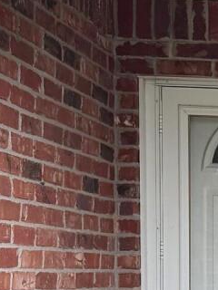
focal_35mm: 150
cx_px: 523
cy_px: 338
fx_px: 1260
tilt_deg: -4.0
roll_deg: -1.7
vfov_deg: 12.9
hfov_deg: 8.9
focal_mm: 6.76
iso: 100
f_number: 1.78
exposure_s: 1/484
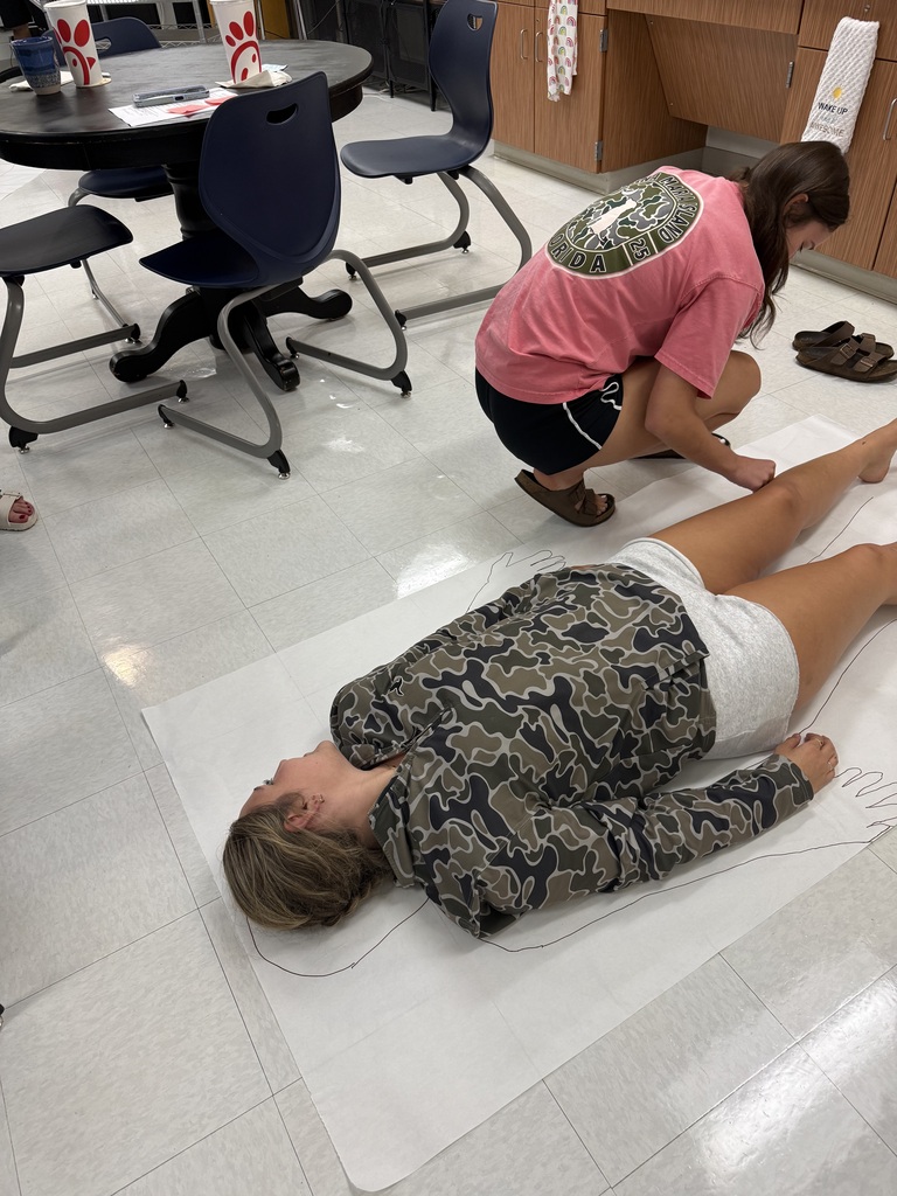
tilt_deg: -41.0
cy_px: 598
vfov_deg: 71.6
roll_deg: +4.2
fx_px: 829
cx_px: 448
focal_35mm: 24
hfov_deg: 56.8
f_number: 1.78
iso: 160
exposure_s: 1/120
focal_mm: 6.76
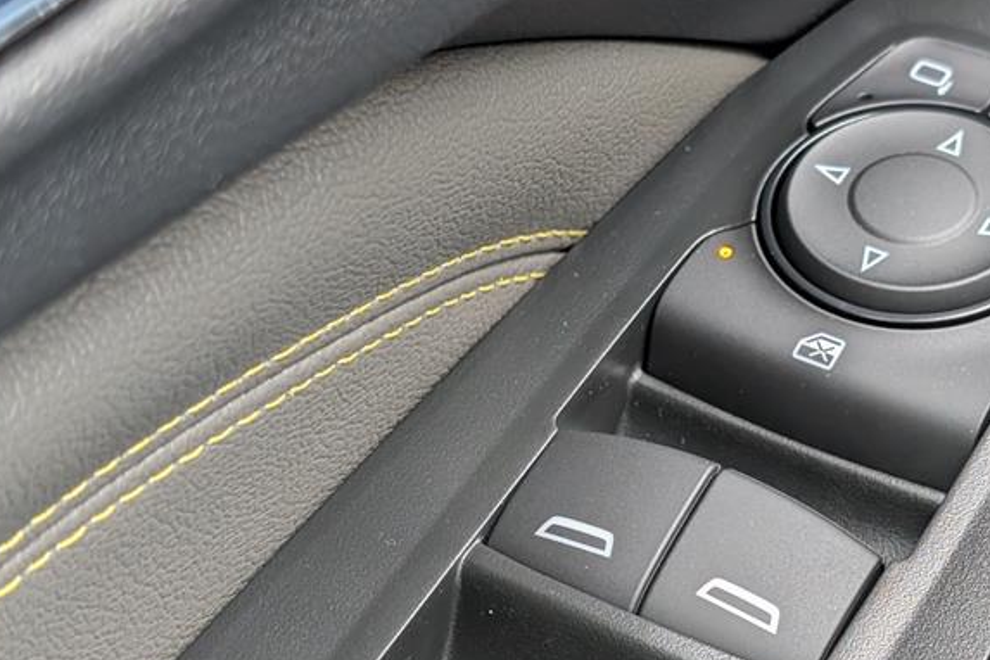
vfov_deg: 15.0
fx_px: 2502
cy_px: 430
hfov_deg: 22.2
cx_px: 752
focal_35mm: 91
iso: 313
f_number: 1.68
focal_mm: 6.9
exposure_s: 1/217
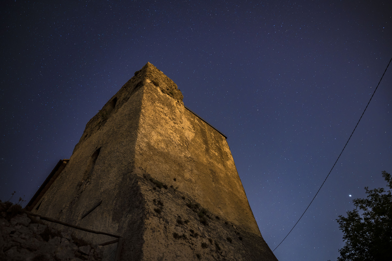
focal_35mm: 24
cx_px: 196
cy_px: 130
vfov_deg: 53.1
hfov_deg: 73.7
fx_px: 261
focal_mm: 24
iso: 500
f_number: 2.8
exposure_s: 20
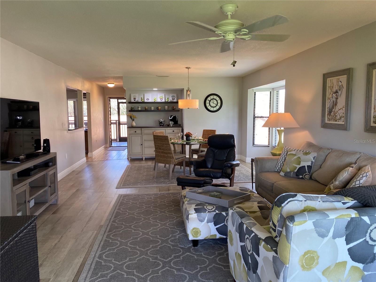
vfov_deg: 53.1
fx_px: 282
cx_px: 188
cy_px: 141
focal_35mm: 26
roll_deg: -0.3
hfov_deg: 67.3
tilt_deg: -6.0
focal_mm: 4.25
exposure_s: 1/60
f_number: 1.8
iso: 64
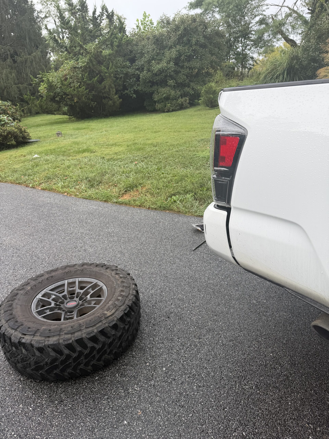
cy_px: 220
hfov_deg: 56.8
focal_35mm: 24
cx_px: 164
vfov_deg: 71.6
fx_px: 304
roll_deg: +0.1
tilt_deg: -21.6
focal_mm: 6.76
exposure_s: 1/992
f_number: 1.78
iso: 80
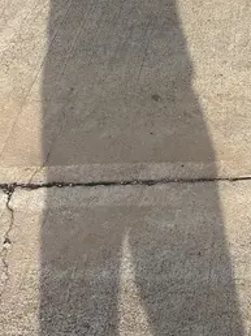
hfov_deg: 18.7
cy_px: -139
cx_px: 306
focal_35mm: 74
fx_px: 717
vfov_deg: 22.5
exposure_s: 1/2358
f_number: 1.6
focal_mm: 5.1
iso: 50
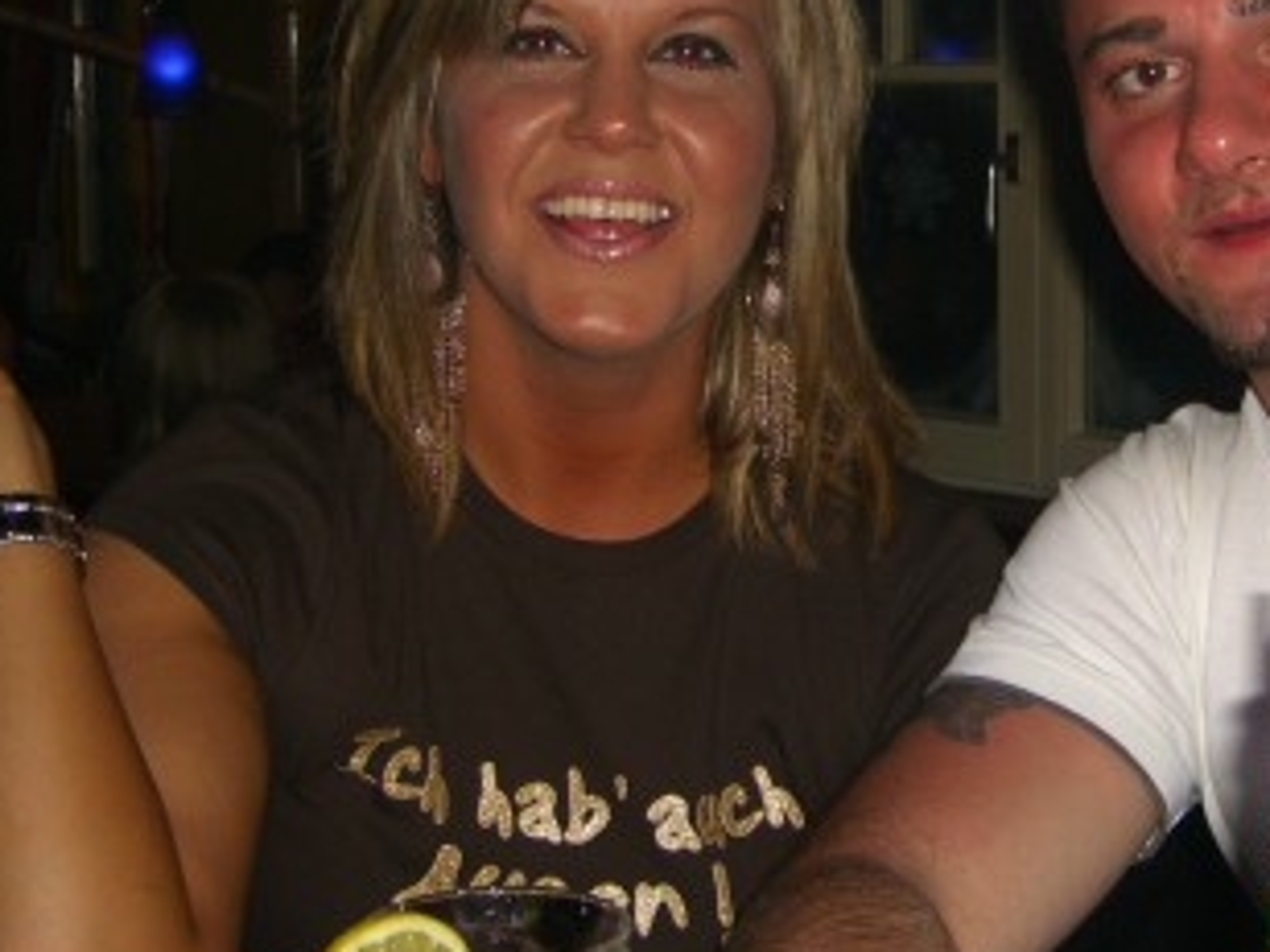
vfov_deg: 19.8
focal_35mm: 74
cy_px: 284
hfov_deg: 26.0
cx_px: 944
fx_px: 2715
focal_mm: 7.9
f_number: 2.8
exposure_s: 1/60
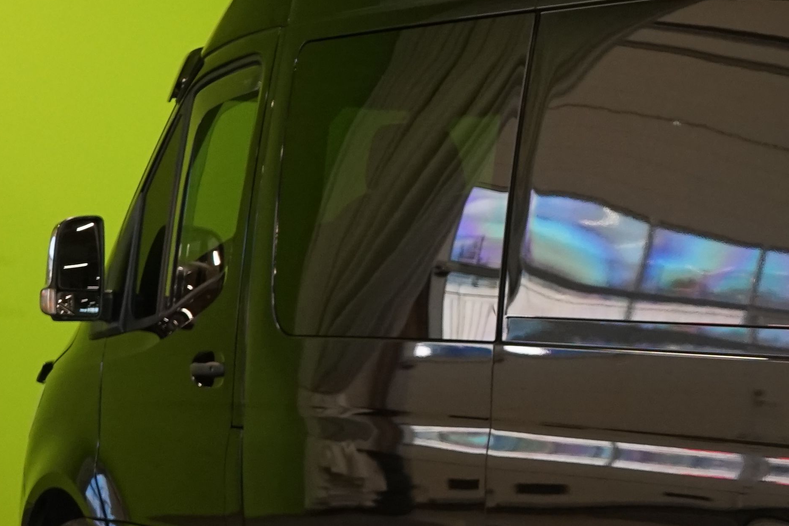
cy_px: 299
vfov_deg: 9.5
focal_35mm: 145
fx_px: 3177
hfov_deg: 13.4
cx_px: 1172
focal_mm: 45
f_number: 4.5
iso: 1600
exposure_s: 1/160
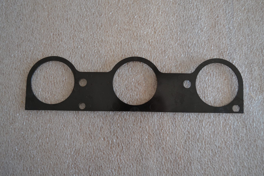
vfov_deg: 36.9
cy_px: 88
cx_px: 132
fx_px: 264
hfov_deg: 53.1
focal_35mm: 36
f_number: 4
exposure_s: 1/60
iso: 720
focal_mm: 24
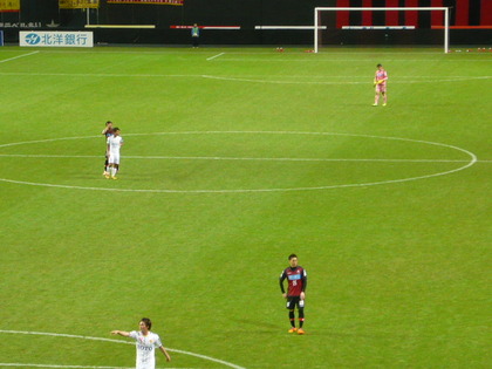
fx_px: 2274
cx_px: 246
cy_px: 184
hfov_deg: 12.3
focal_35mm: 160
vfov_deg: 9.3
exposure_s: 1/30
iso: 400
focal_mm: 16.5
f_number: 5.1
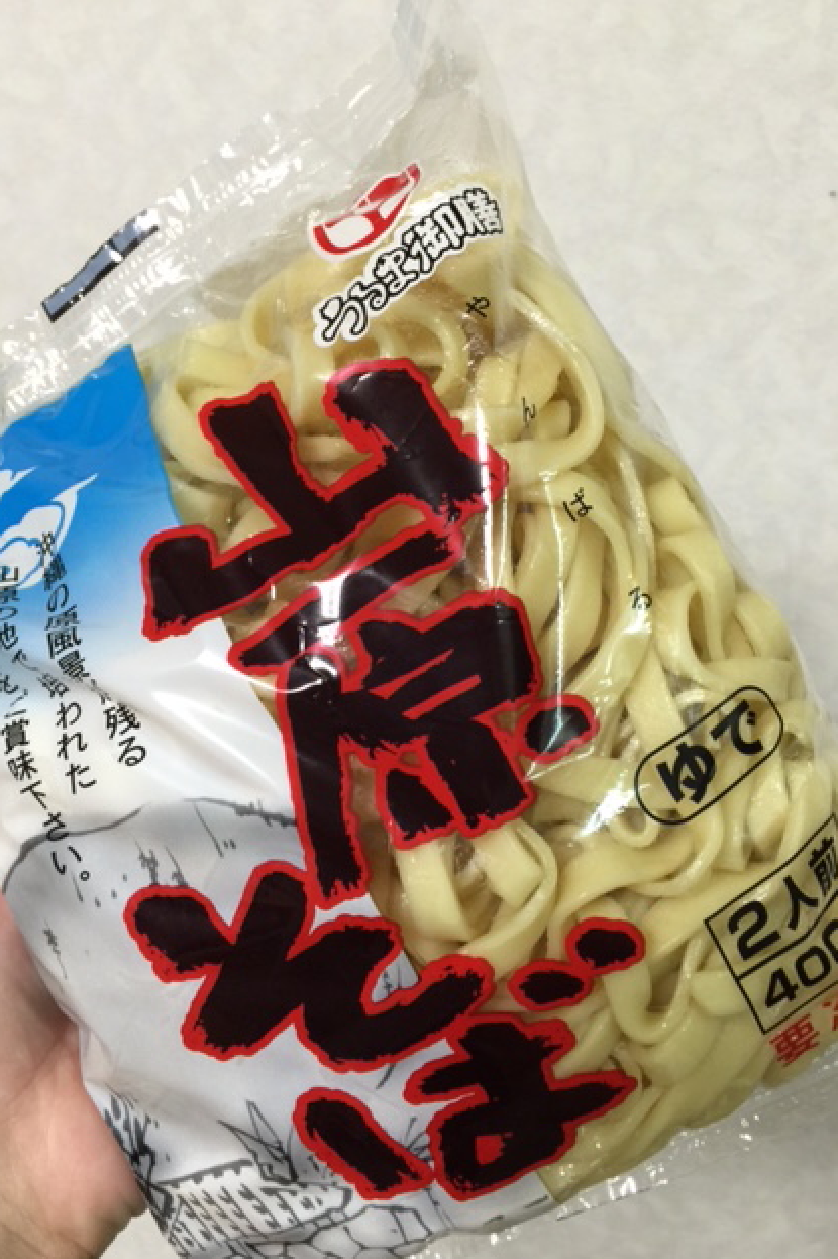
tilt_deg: -17.4
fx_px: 1083
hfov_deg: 42.3
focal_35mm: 31
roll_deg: +4.2
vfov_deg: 60.3
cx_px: 378
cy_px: 643
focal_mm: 4.15
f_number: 2.2
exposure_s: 1/15
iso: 50
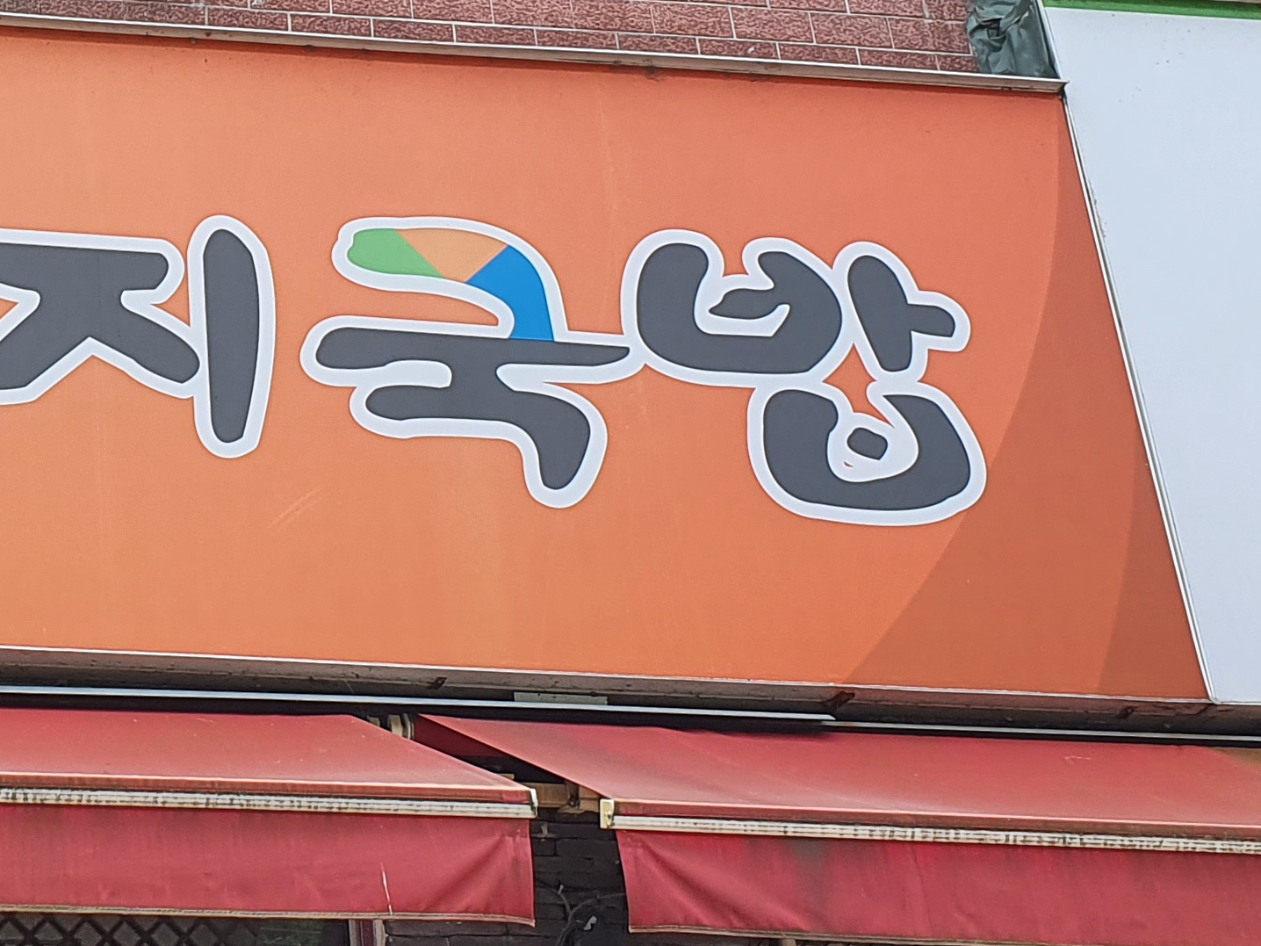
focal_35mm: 73
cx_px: 8
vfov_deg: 19.9
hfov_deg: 25.4
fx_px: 2659
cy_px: 167
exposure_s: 1/772
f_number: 2.4
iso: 50
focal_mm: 4.32
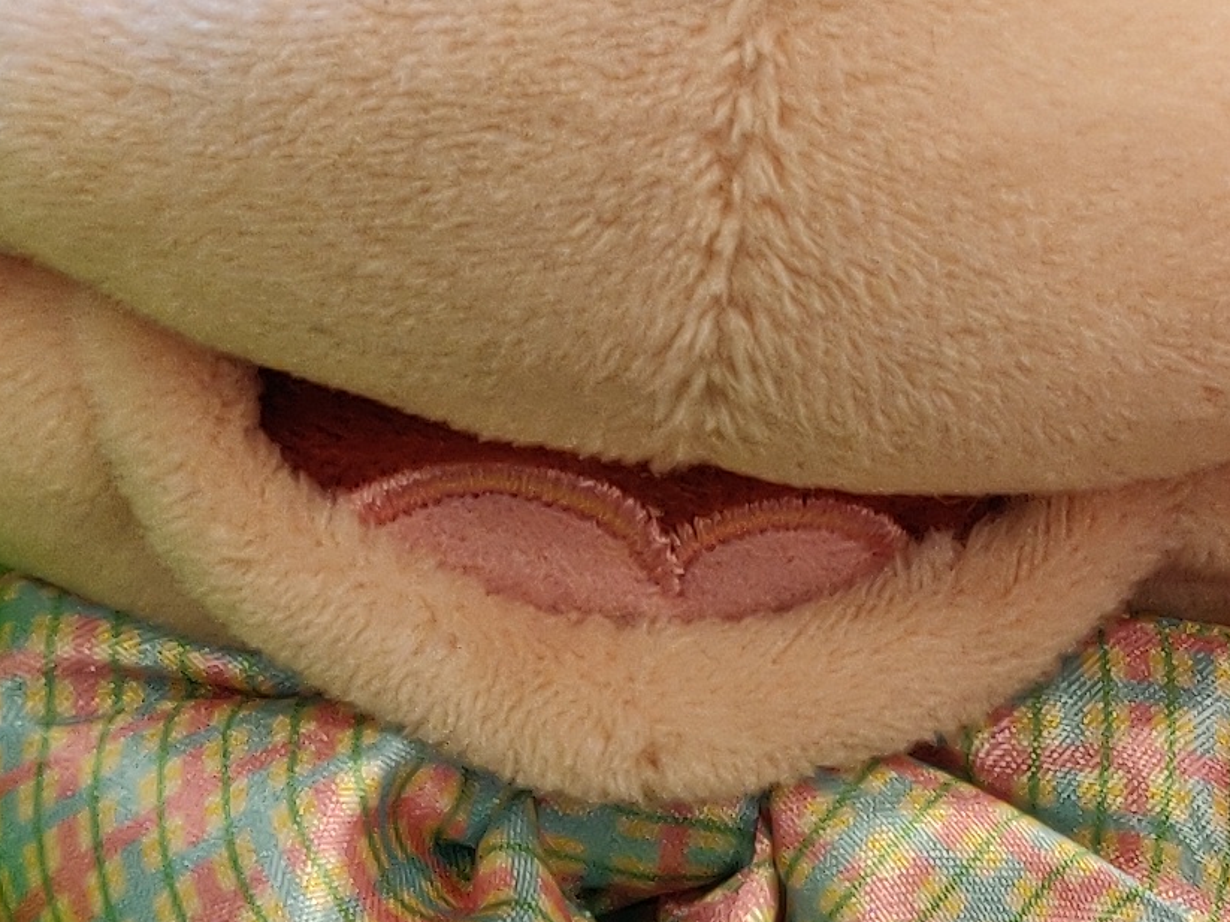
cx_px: 1550
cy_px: 834
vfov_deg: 10.5
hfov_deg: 13.6
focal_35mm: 140
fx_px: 4974
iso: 250
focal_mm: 4.25
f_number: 1.7
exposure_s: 1/50
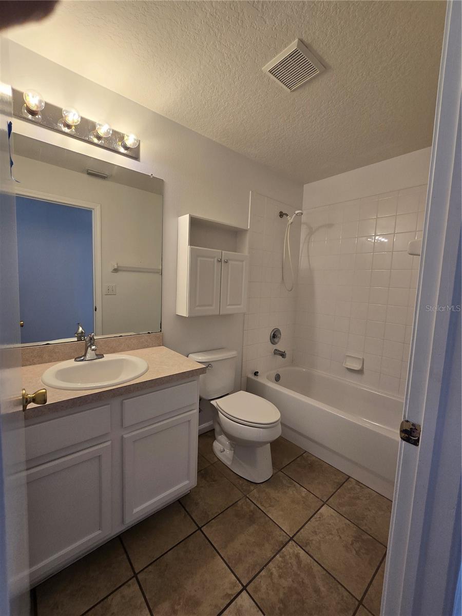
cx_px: 231
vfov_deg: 106.2
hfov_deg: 89.9
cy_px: 308
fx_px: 231
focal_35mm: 13
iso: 80
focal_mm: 2.2
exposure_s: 1/60
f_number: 2.2
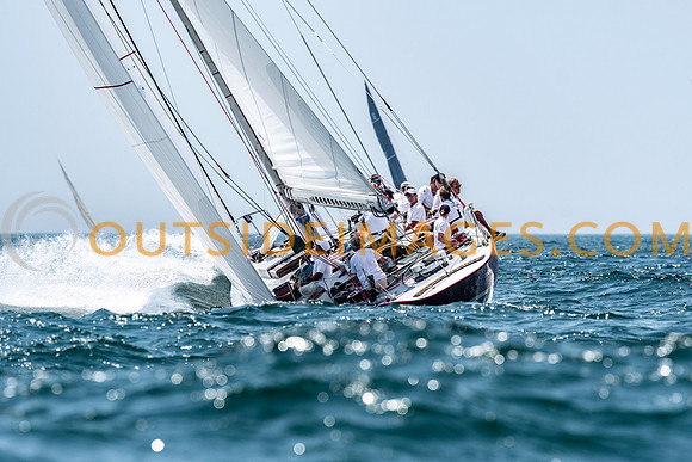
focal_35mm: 459
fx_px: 8823
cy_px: 231
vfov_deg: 3.0
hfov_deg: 4.5
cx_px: 346
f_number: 5.6
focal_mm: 300
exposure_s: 1/2500
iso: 320
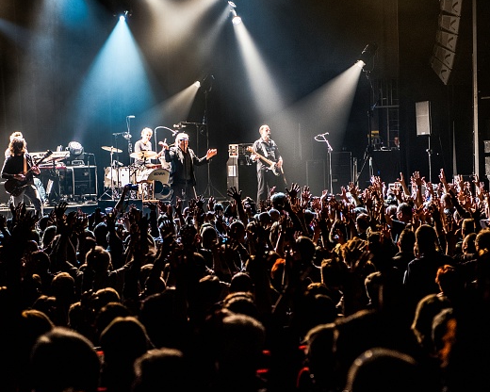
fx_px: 1320
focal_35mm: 91
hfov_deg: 21.0
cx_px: 248
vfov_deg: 16.9
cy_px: 207
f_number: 3.5
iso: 1600
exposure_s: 1/80
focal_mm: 70
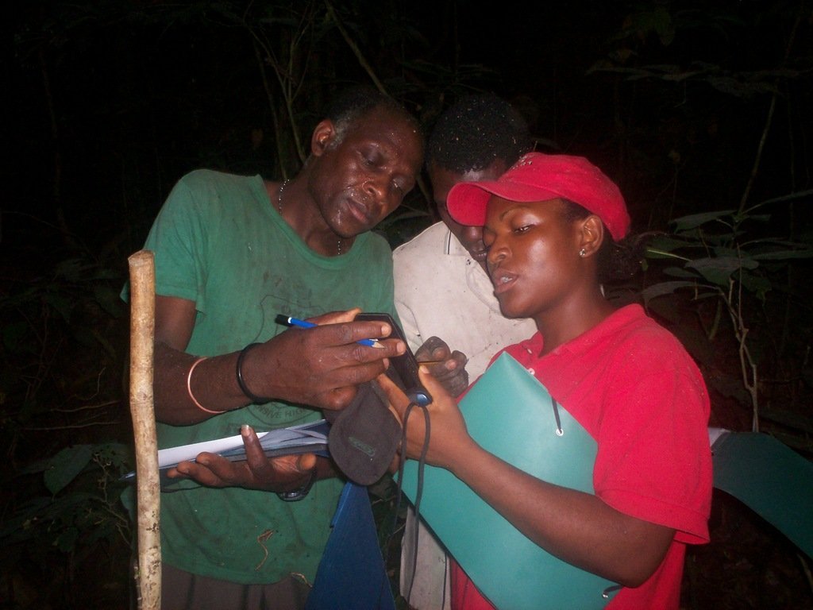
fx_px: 846
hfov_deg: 51.4
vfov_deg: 39.7
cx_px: 406
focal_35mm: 36
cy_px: 305
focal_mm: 6
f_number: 4.5
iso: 140
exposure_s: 1/60
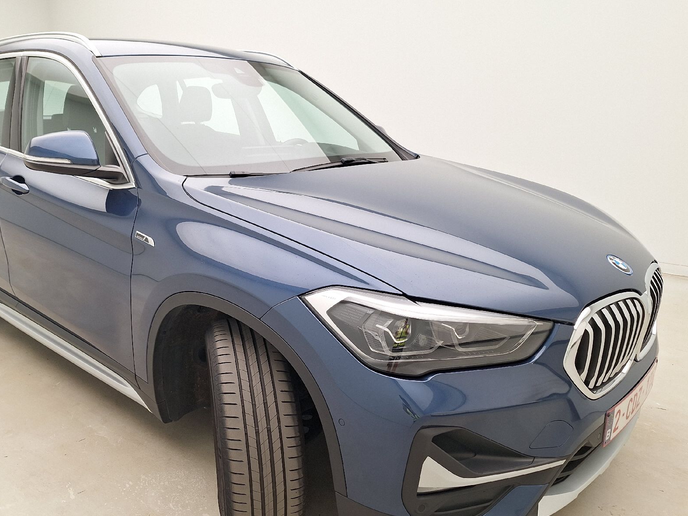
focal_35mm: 28
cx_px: 291
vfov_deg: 49.7
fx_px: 557
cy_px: 279
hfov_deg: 63.1
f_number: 1.8
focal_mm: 5.54
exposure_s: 1/100
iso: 64
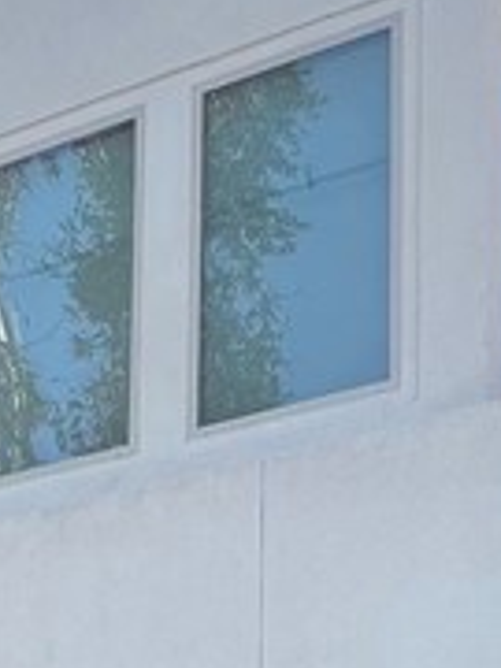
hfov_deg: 19.9
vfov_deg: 20.6
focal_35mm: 74
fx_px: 1428
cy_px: 1113
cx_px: 238
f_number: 1.8
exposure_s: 1/515
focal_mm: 1.57
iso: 32
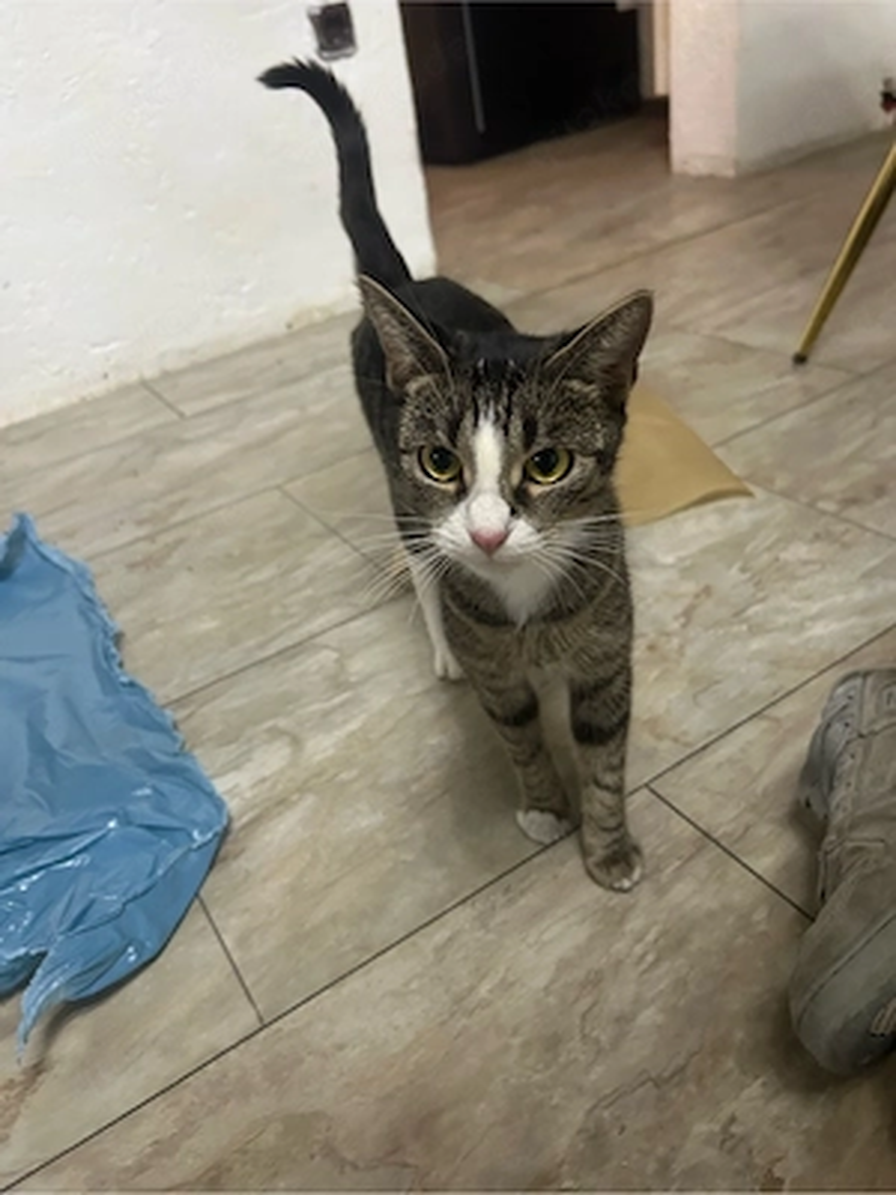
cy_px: 598
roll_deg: +10.3
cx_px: 448
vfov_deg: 67.3
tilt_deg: -34.0
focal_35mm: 26
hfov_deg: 53.1
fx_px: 897
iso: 320
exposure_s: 1/60
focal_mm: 5.7
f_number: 1.5
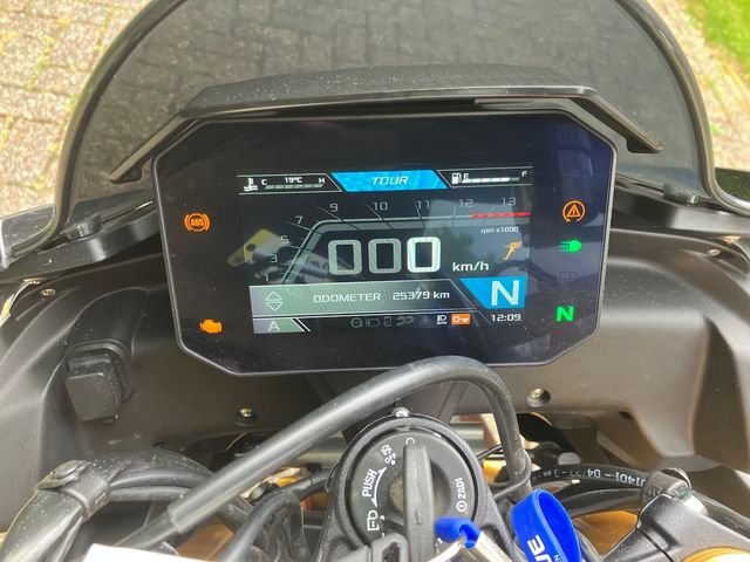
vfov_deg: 49.7
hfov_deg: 63.4
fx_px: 607
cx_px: 375
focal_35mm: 28
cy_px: 281
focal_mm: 3.99
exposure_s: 1/100
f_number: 1.8
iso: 80
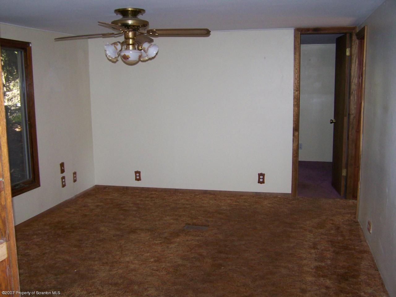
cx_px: 198
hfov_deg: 49.0
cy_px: 148
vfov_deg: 37.7
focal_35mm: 38
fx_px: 435
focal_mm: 6.3
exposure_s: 1/60
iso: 160
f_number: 2.8
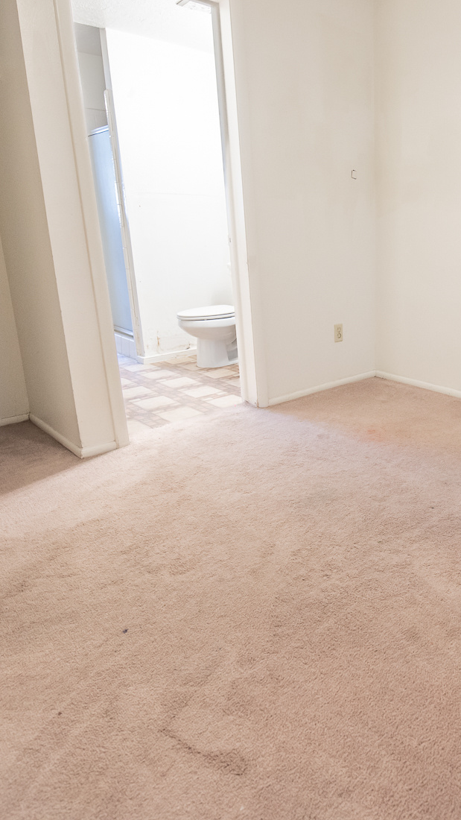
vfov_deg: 76.1
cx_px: 402
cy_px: 374
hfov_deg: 44.1
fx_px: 521
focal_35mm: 24
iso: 1000
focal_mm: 14
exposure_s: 1/40
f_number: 3.5
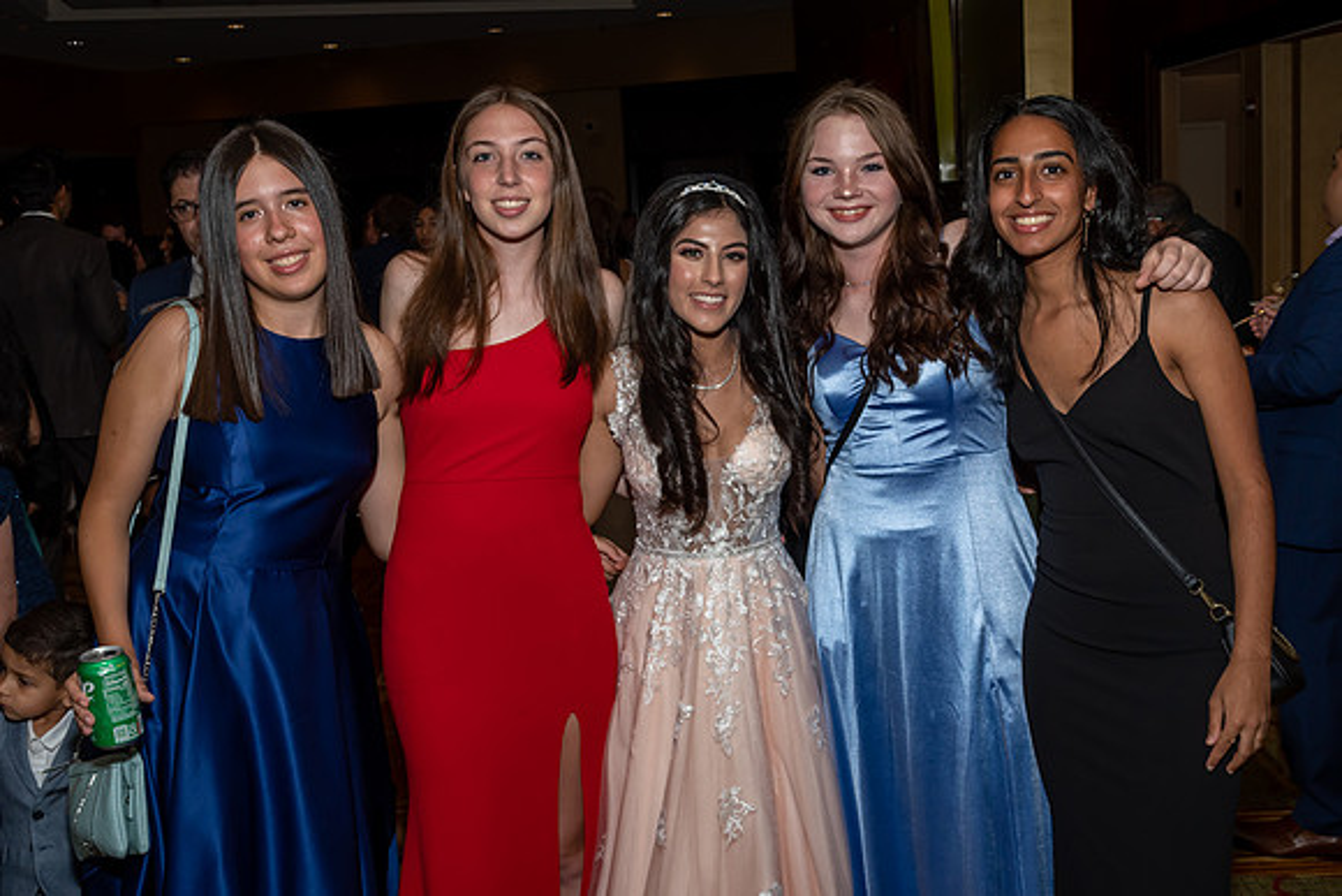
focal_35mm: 40
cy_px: 429
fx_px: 1481
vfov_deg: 33.6
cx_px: 699
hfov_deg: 48.7
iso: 400
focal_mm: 23
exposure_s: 1/250
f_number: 8
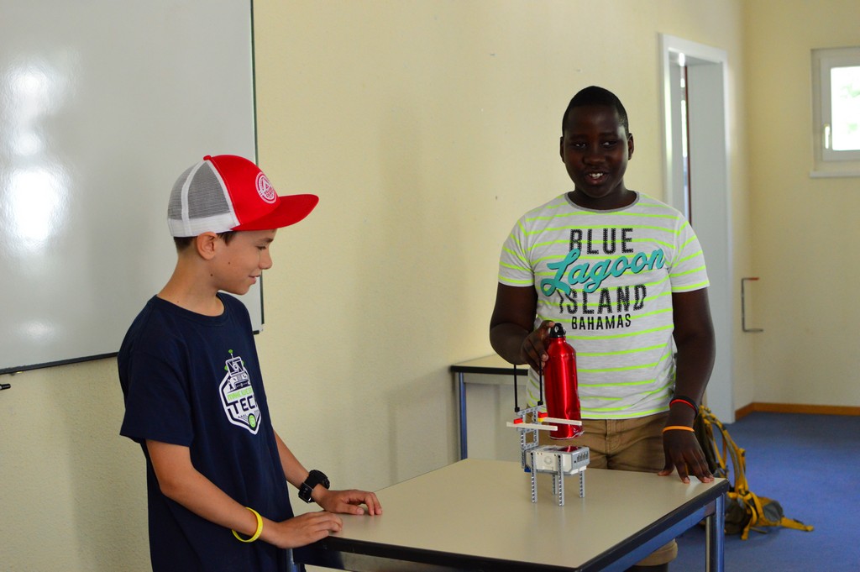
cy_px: 286
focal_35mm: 52
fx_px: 1253
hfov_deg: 37.9
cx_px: 430
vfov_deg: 25.7
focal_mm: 35
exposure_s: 1/125
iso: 1600
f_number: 3.2
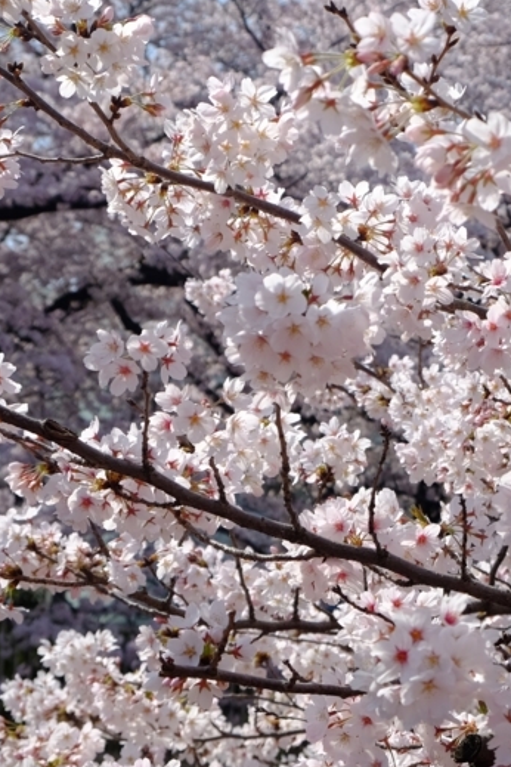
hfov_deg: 16.9
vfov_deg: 25.6
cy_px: 316
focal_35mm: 79
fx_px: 1682
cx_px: 495
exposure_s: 1/180
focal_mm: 26.5
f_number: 5.6
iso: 200
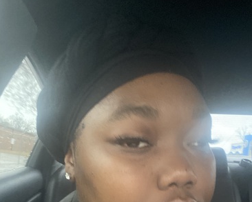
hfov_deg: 45.8
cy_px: 168
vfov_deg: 35.8
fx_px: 298
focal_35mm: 40
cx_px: 128
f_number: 2.2
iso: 500
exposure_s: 1/30
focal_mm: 2.71
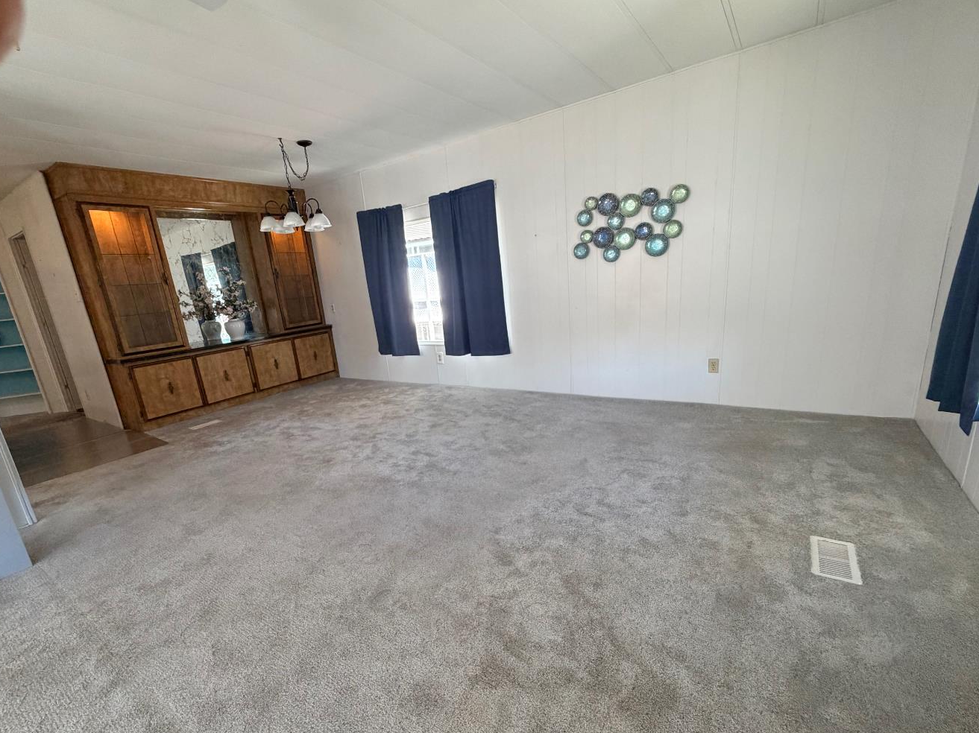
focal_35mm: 16
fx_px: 452
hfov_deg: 94.4
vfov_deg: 77.8
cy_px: 406
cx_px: 465
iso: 200
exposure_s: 1/60
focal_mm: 2.22
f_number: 2.2
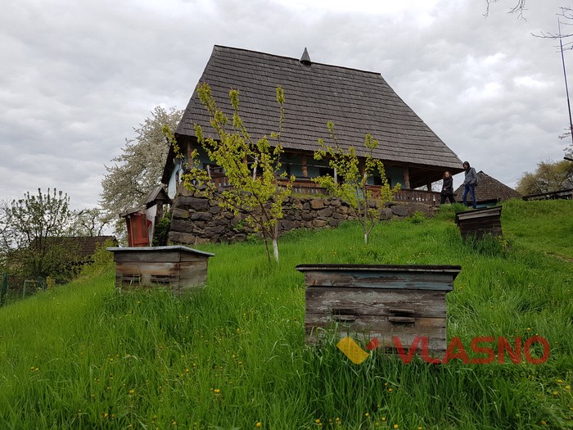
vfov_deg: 53.1
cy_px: 215
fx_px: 430
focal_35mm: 26
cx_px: 286
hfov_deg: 67.3
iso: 50
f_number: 1.7
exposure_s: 1/798
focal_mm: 4.2
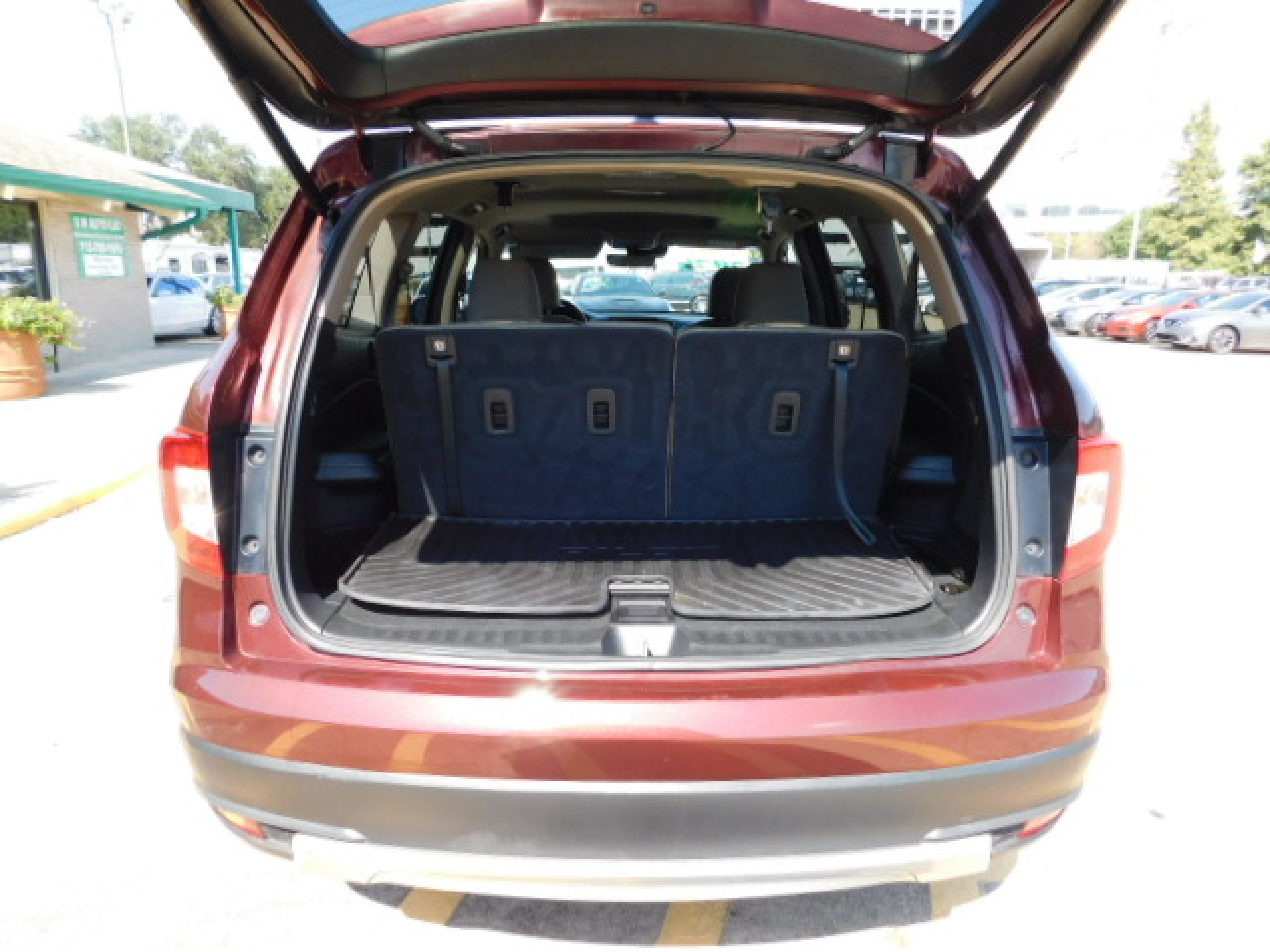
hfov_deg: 73.9
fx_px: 844
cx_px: 635
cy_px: 476
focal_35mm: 23
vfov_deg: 58.9
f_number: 3
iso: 125
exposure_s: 1/320
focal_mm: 4
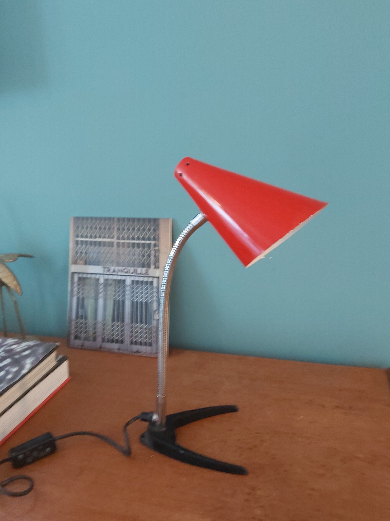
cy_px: 261
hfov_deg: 49.7
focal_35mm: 28
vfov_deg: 63.4
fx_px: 421
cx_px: 186
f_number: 1.7
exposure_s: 1/17
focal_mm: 3.92
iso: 1000
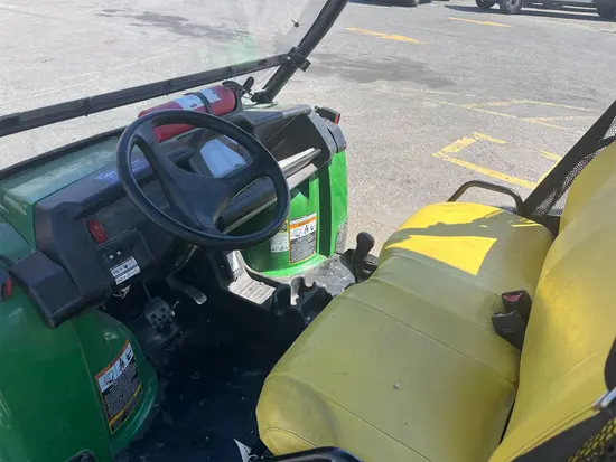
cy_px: 231
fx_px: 463
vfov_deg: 53.1
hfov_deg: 67.3
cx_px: 308
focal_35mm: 26
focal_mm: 5.1
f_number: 1.6
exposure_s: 1/1536
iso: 50
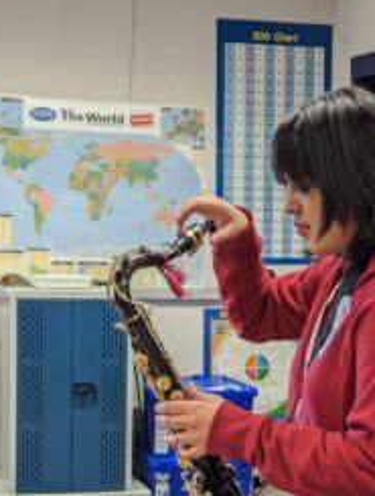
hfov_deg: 14.4
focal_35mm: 103
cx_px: 274
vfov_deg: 18.9
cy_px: 381
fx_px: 1481
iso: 136
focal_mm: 6.81
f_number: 1.85
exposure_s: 1/120
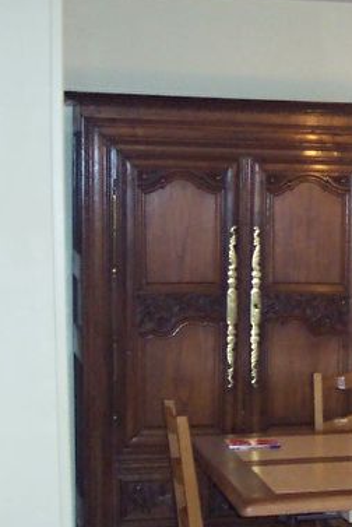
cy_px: 379
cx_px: 613
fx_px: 1508
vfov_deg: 19.7
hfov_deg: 12.3
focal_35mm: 103
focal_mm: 8
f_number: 2.8
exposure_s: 1/30
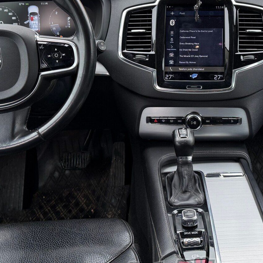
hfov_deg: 34.3
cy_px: 87
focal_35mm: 49
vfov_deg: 34.3
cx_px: 178
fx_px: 421
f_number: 1.78
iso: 125
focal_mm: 6.76
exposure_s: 1/227
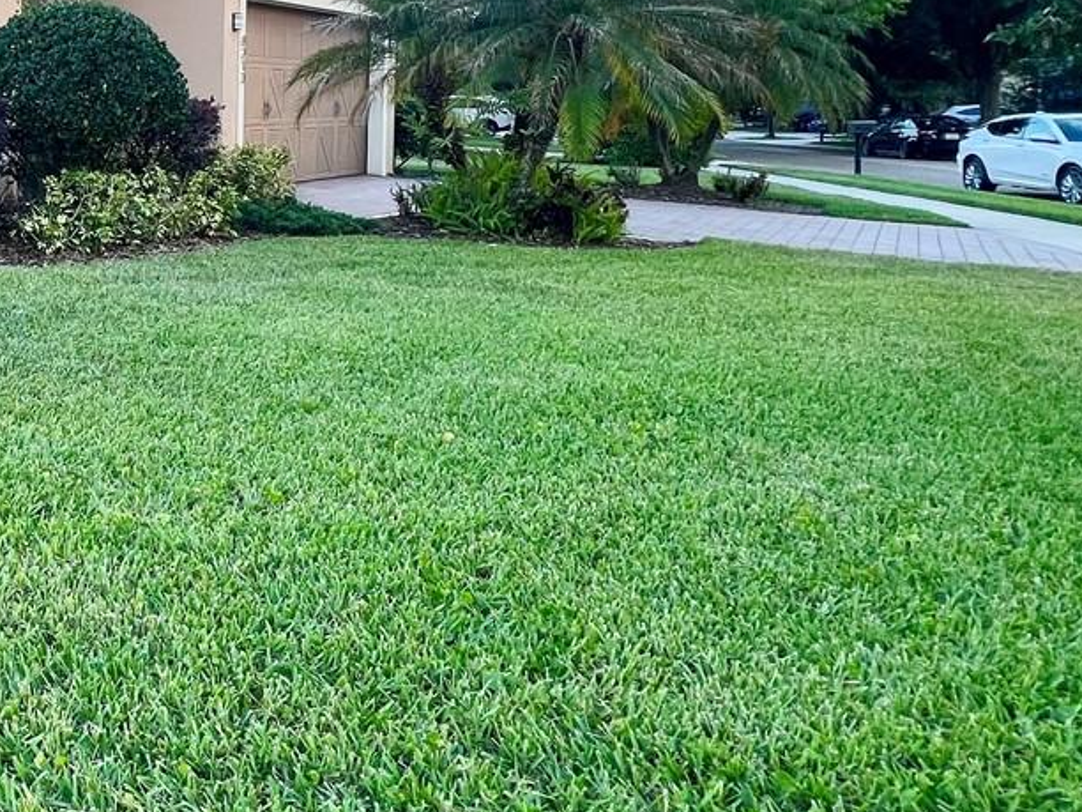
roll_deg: -0.9
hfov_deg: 43.6
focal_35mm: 34
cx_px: -67
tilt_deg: -2.4
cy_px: 127
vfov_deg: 39.6
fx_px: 1063
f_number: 1.8
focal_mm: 1.57
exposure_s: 1/99
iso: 32
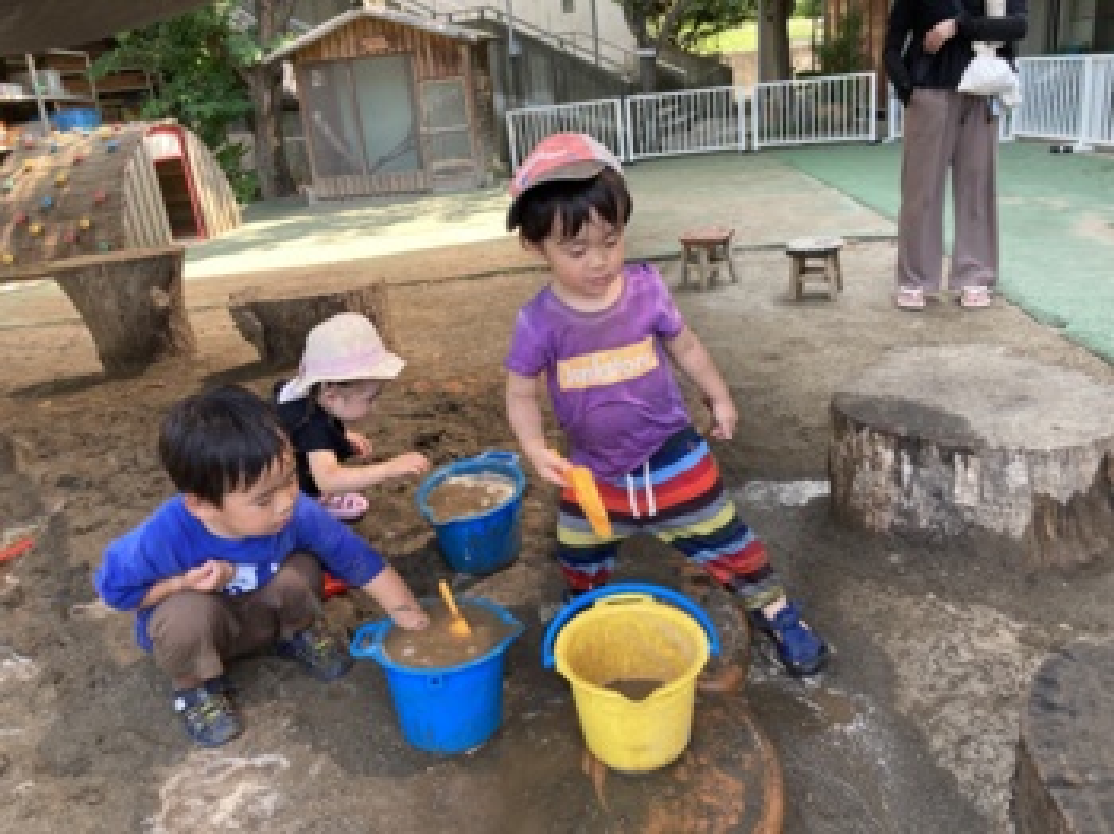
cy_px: 417
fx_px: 900
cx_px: 557
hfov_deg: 63.5
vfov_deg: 49.7
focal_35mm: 28
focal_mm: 3.99
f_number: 1.8
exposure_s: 1/121
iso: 40
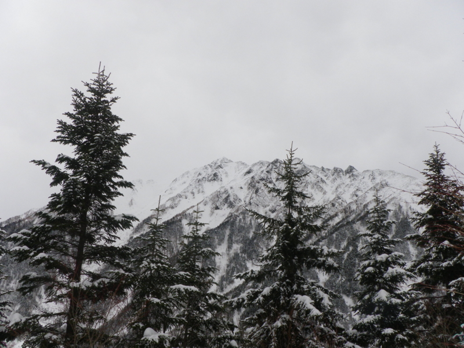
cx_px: 232
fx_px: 469
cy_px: 174
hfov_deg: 52.6
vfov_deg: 40.7
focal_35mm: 35
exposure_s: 1/200
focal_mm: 6.2
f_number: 6.3
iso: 64
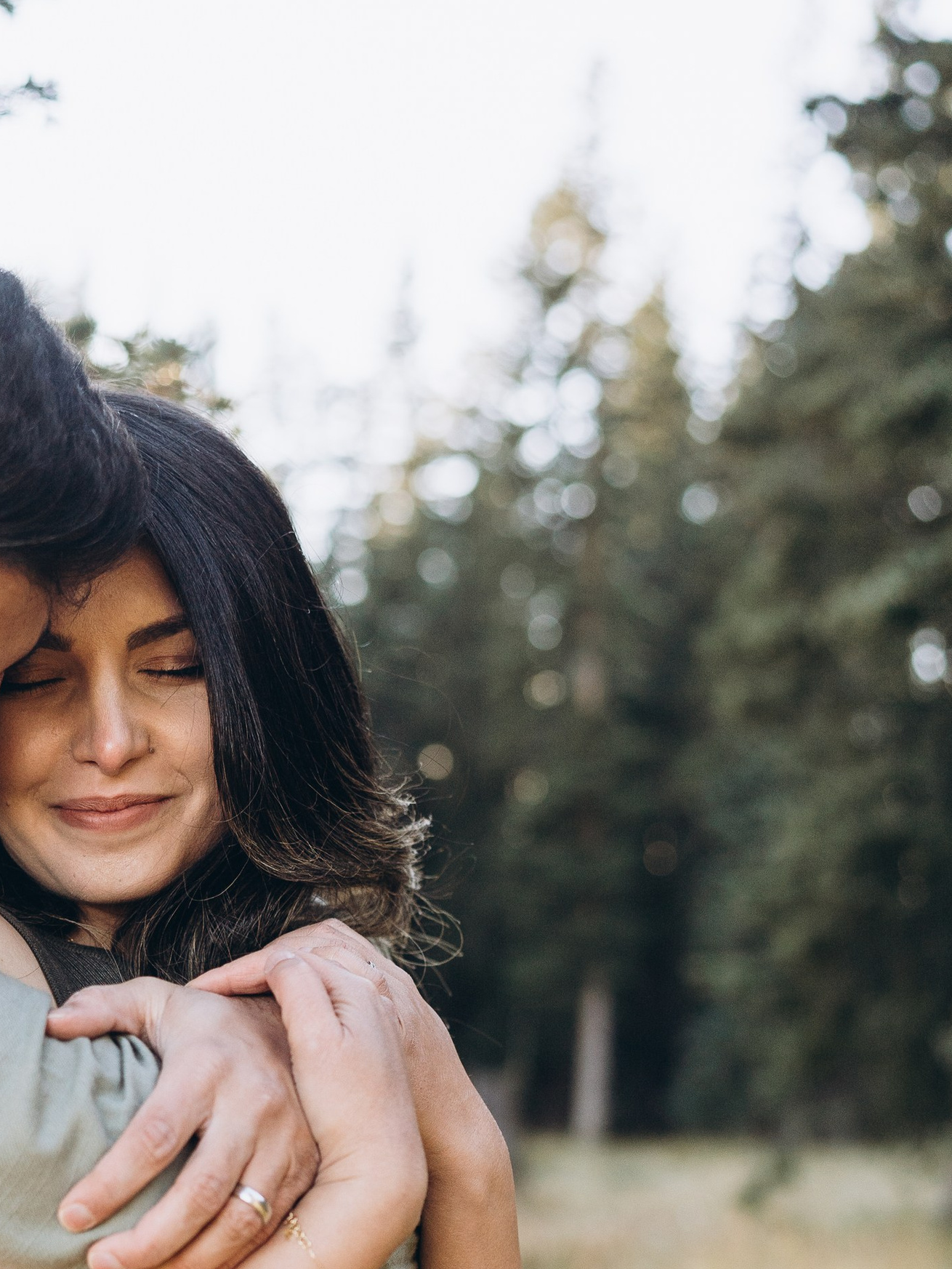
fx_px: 2713
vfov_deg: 25.5
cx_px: 44
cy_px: 1143
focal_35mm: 74
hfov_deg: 19.4
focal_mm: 35
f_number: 2
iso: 250
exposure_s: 1/1250
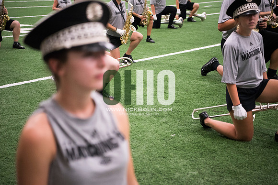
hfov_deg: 31.0
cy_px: 92
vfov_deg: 20.9
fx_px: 502
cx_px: 139
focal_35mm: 65
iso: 3200
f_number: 3.2
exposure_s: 1/200
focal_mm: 65
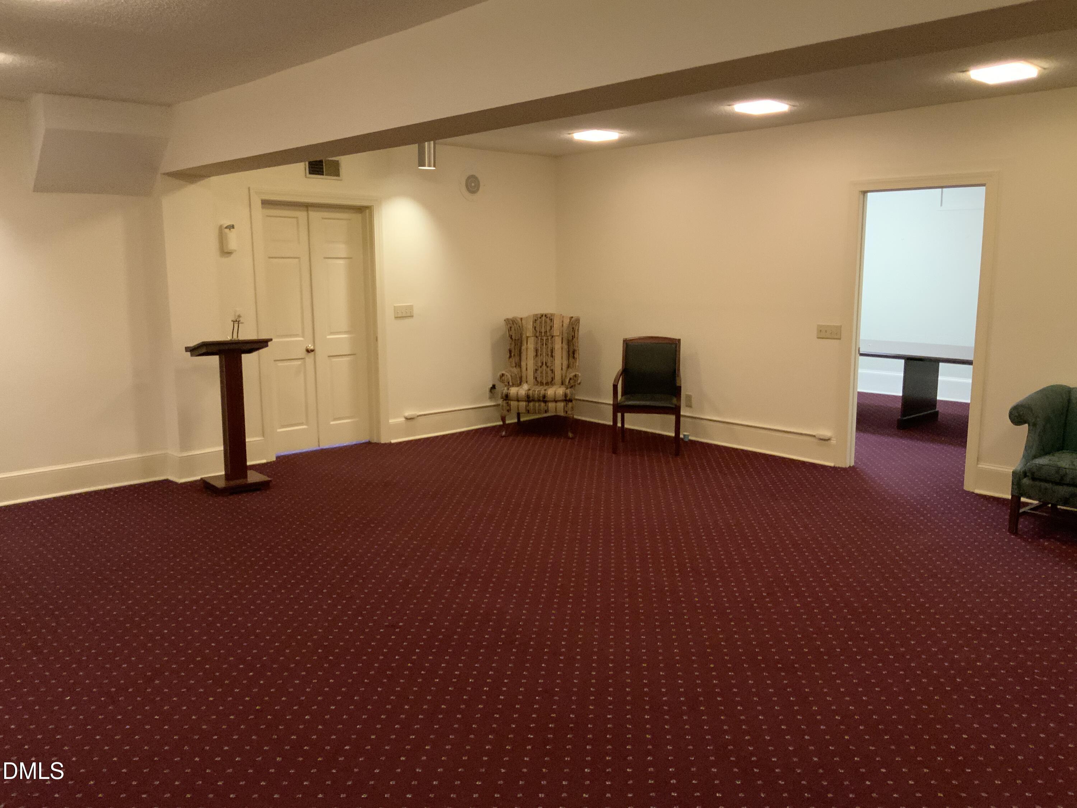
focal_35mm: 29
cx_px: 538
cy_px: 404
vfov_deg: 48.2
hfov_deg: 61.7
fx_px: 902
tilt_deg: -6.9
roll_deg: -0.9
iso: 320
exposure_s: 1/40
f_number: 1.8
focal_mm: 3
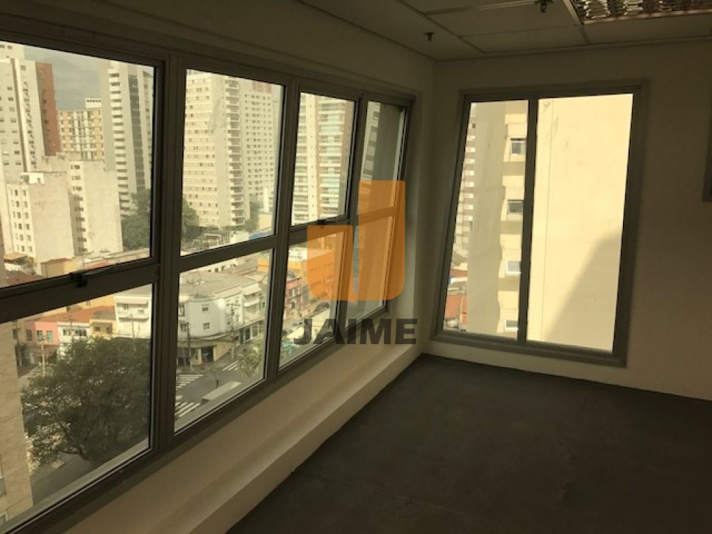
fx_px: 576
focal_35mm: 28
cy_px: 267
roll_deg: -0.2
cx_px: 356
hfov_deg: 63.4
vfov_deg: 49.7
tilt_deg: -10.1
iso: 20
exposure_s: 1/967
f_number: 1.8
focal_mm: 3.99
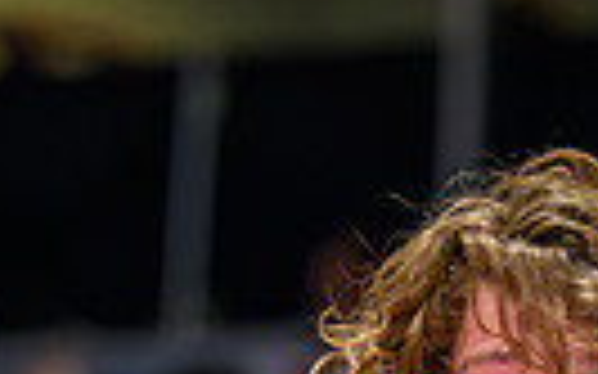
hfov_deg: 2.6
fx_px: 13146
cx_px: 366
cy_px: 936
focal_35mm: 807
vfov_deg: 1.6
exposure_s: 1/800
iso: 4000
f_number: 2.8
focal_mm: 135
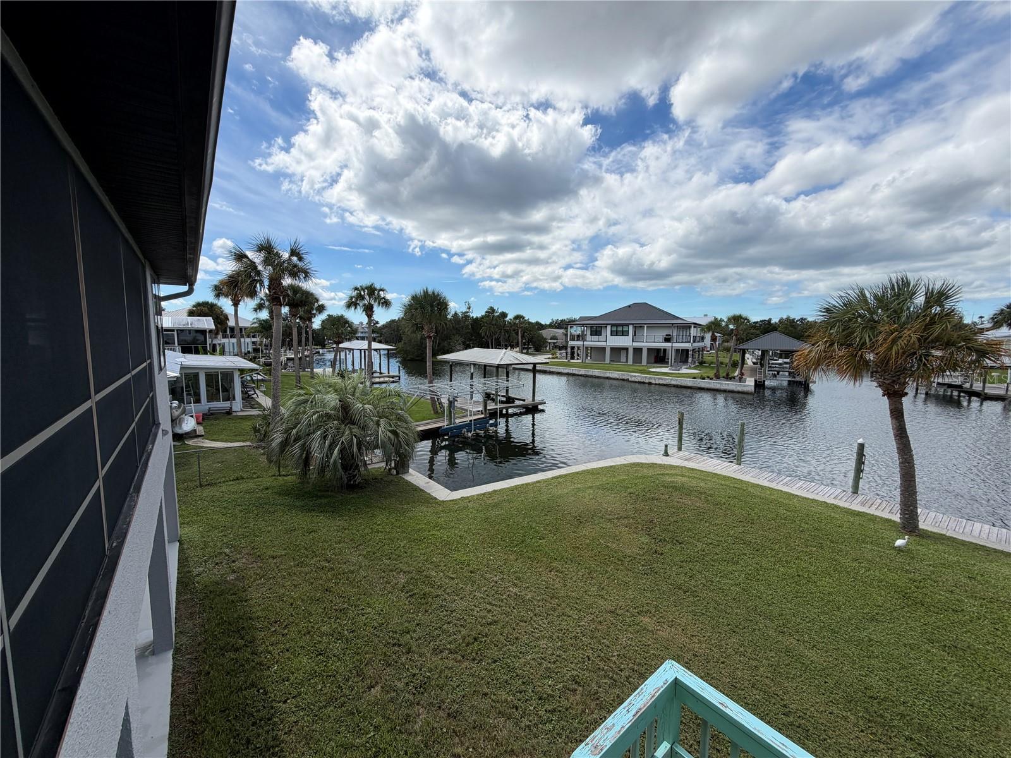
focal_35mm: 14
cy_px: 379
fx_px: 409
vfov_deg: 85.7
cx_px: 506
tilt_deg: -3.8
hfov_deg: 102.1
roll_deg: -2.1
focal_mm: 2.22
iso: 20
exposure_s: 1/1087
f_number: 2.2
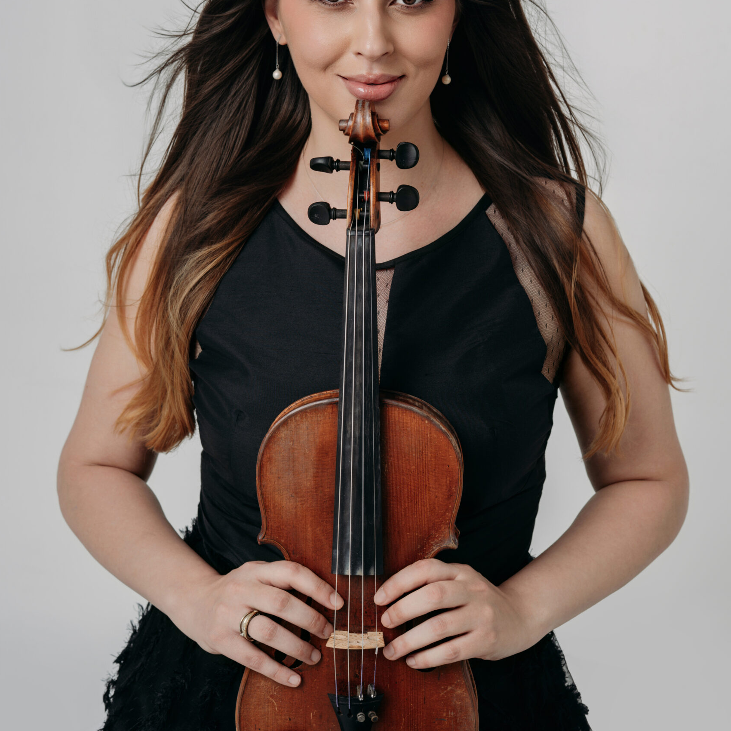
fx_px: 1529
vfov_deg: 26.8
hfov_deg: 26.9
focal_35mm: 64
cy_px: 269
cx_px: 365
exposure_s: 1/200
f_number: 6.3
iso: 100
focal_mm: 50
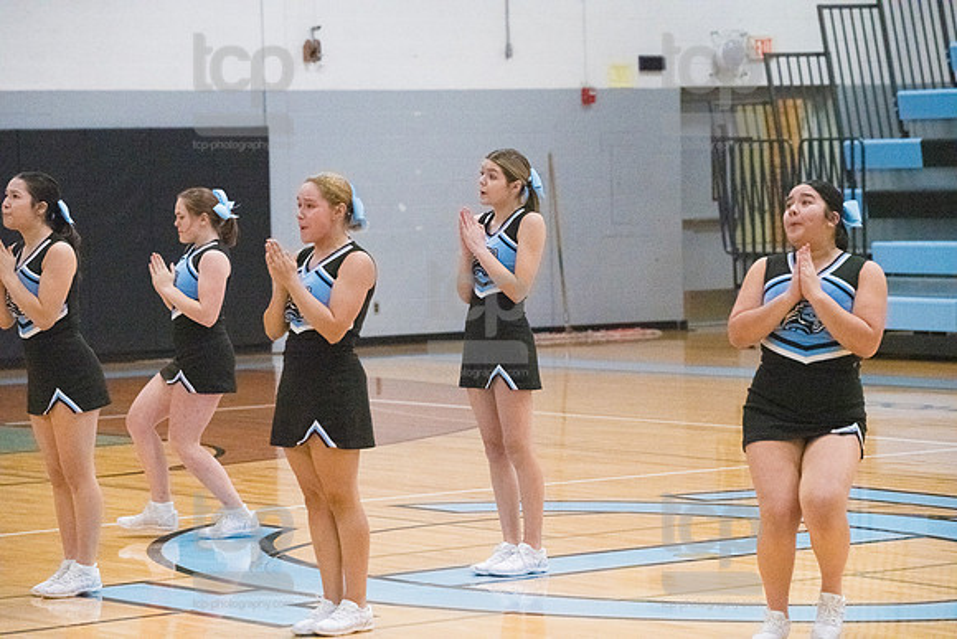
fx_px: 3589
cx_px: 478
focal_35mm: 135
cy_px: 320
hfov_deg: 15.2
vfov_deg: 10.2
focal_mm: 135
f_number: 5
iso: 10000
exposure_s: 1/1250
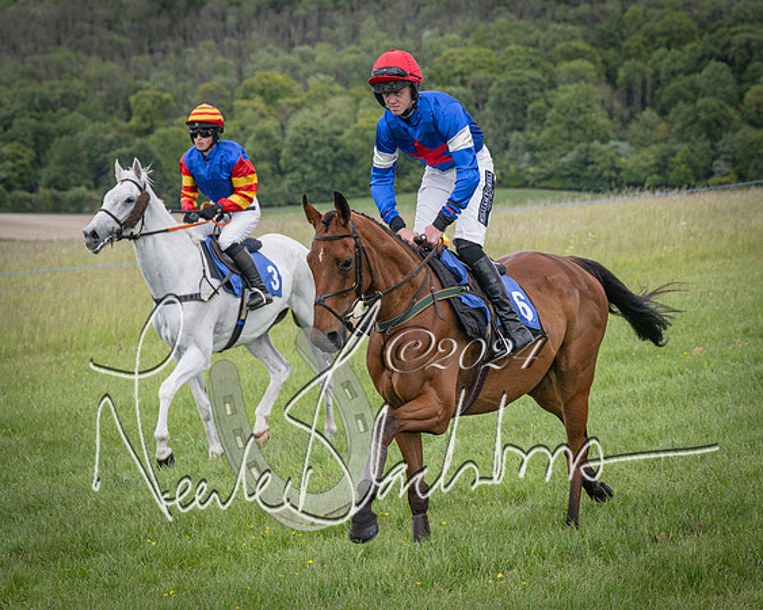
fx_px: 3306
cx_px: 382
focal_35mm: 146
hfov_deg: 13.2
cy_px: 364
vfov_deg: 10.5
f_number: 4
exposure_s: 1/2000
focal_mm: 70
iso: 400
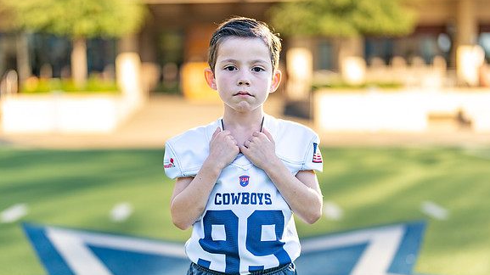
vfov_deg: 19.4
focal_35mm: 62
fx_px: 805
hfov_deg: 33.8
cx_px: 249
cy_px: 158
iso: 100
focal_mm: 50
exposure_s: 1/2500
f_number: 1.2
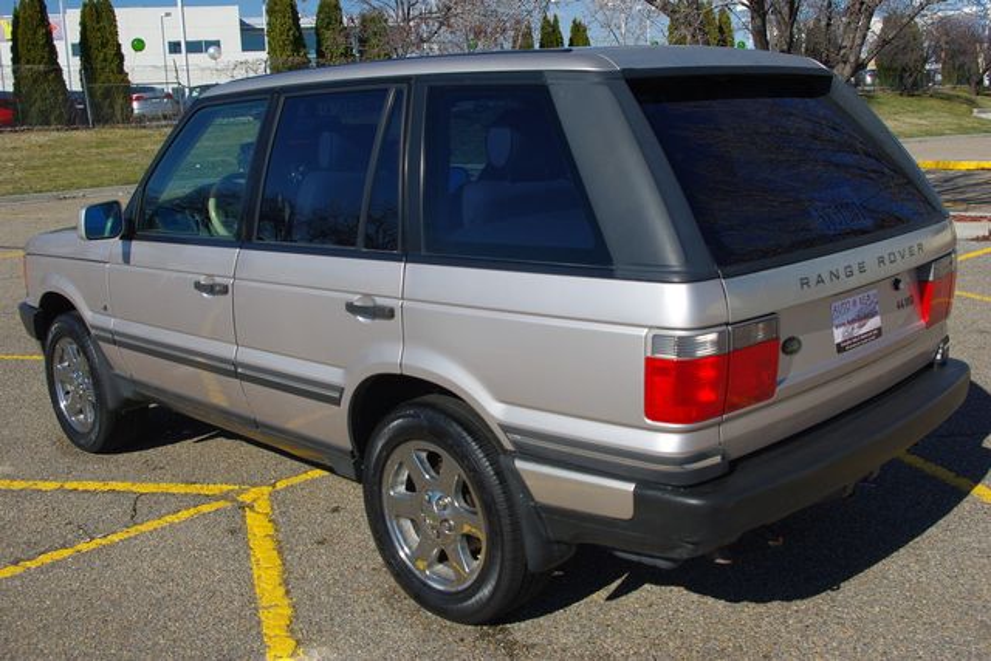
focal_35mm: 36
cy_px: 330
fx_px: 991
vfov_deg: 36.9
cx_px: 496
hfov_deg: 53.1
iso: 100
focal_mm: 24.38
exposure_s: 1/350
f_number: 8
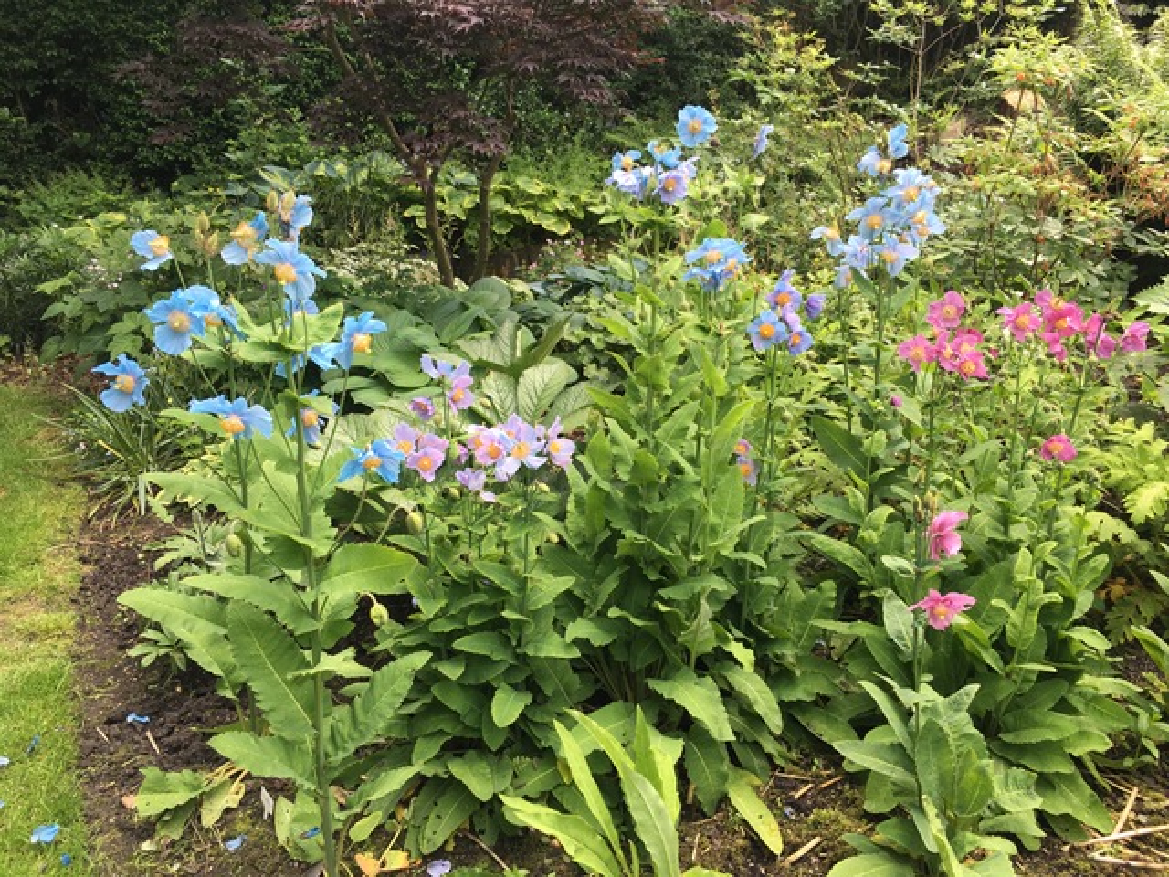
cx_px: 584
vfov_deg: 48.2
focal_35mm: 29
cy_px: 438
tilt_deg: -14.8
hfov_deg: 61.7
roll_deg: +0.6
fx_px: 979
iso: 25
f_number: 2.2
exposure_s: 1/176
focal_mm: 4.15
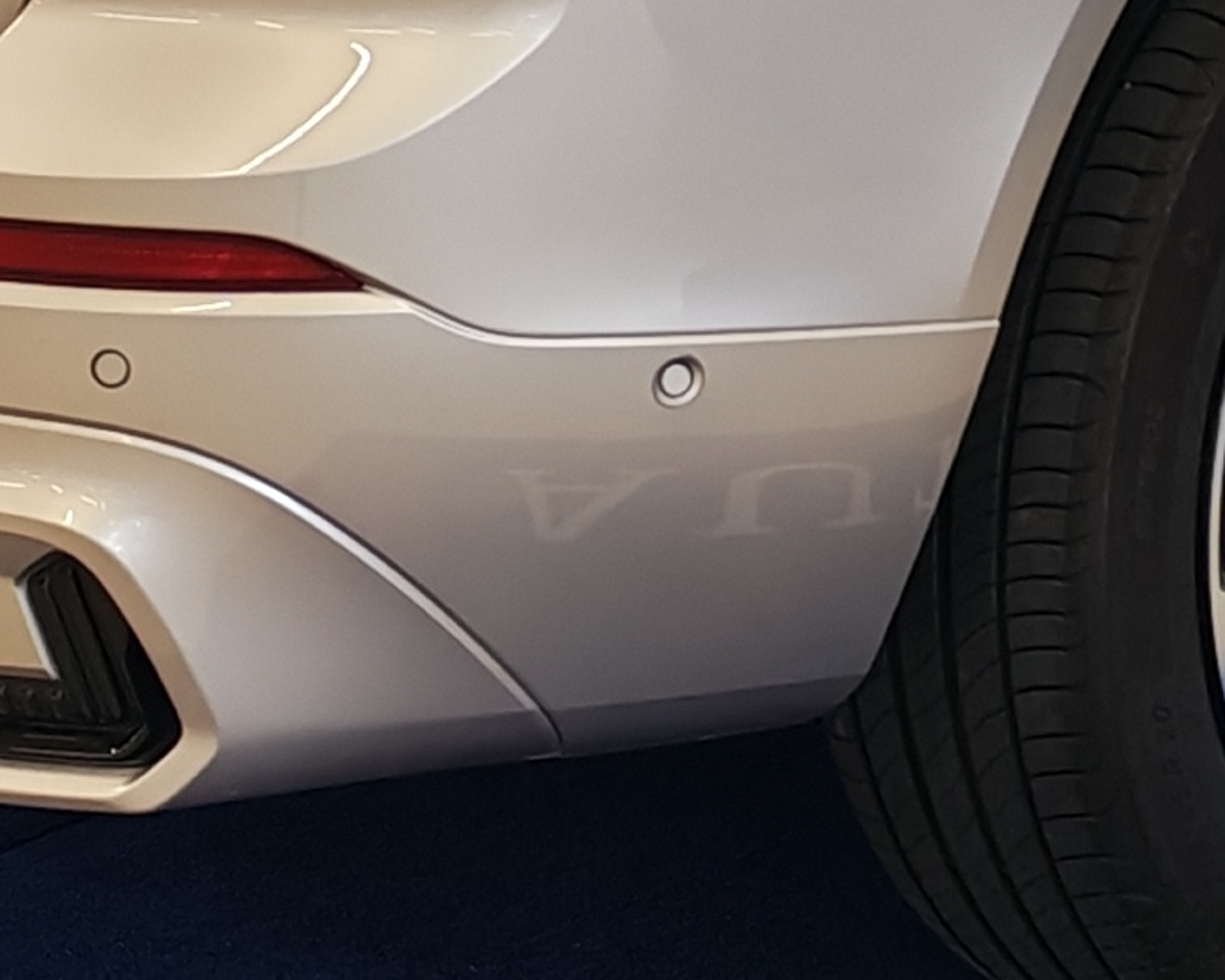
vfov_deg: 9.4
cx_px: 1053
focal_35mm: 163
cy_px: -178
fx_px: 5910
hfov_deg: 11.8
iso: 100
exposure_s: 1/100
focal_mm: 6.12
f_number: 1.9
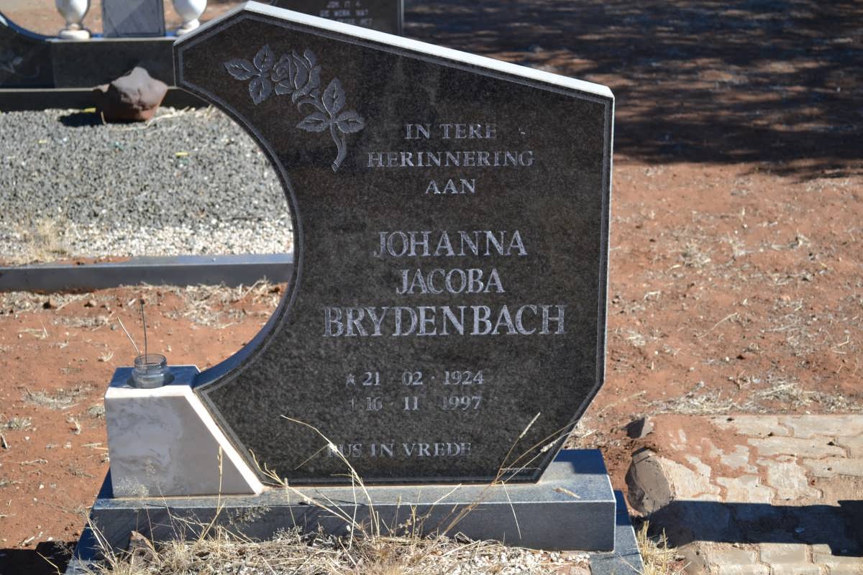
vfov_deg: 21.6
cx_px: 432
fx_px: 1510
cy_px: 288
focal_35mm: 63
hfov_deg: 31.9
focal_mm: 42
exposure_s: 1/125
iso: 160
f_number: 5.6
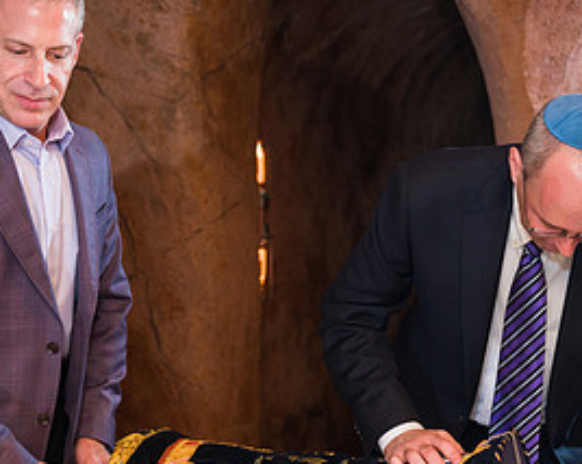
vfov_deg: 20.3
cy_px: 307
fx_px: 1291
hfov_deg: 25.4
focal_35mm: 75
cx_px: 281
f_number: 4
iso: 1250
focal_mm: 36
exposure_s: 1/200
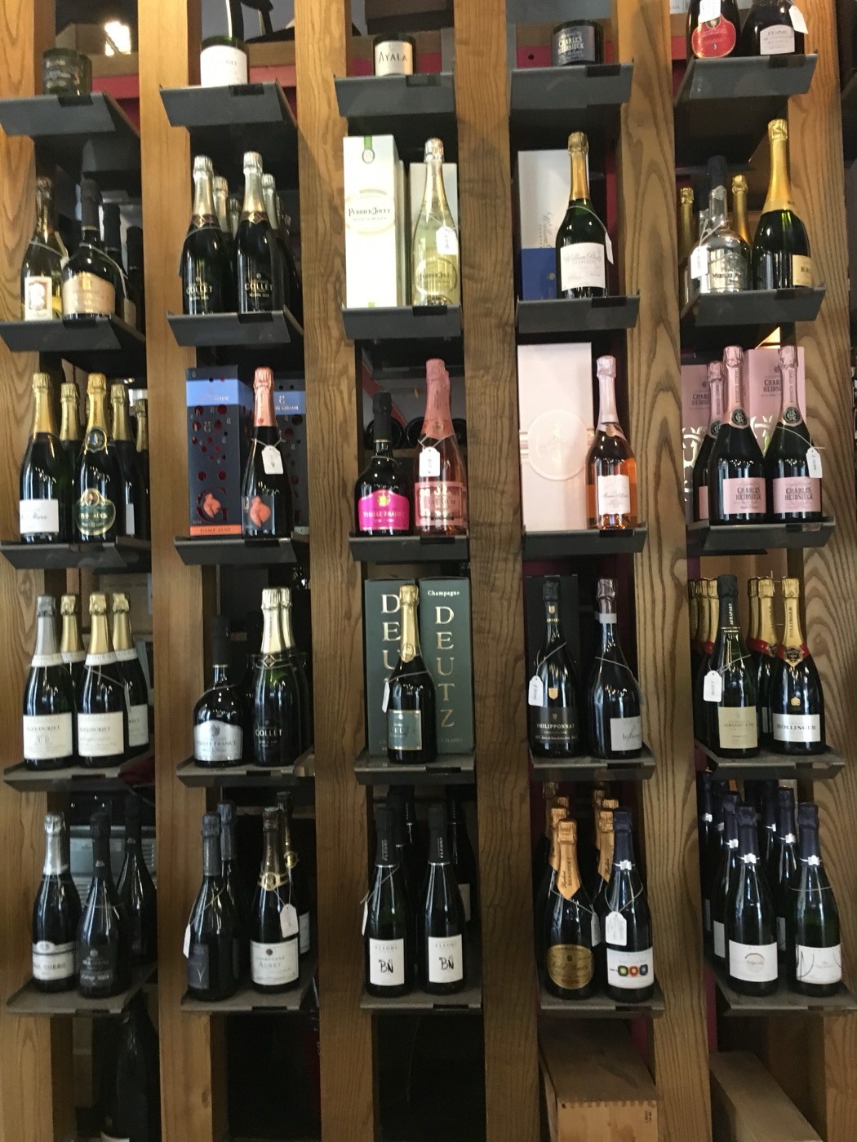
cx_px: 428
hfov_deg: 48.2
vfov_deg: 61.7
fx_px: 957
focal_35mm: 29
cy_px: 571
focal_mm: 4.15
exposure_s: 1/17
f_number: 2.2
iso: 250
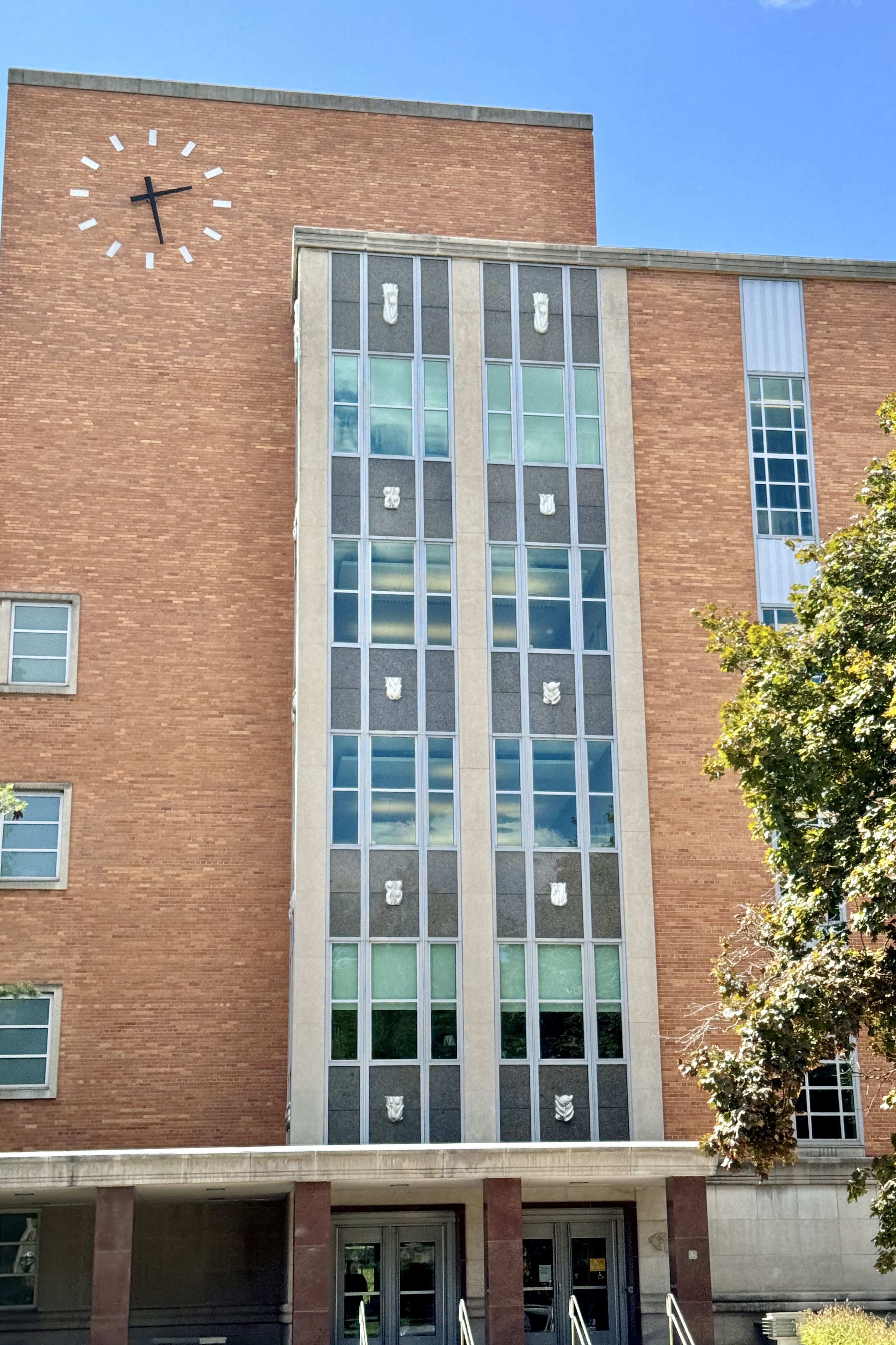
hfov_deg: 27.0
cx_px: 504
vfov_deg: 39.6
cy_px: 672
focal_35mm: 50
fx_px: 1867
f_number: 1.78
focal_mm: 6.76
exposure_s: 1/1923
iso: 64
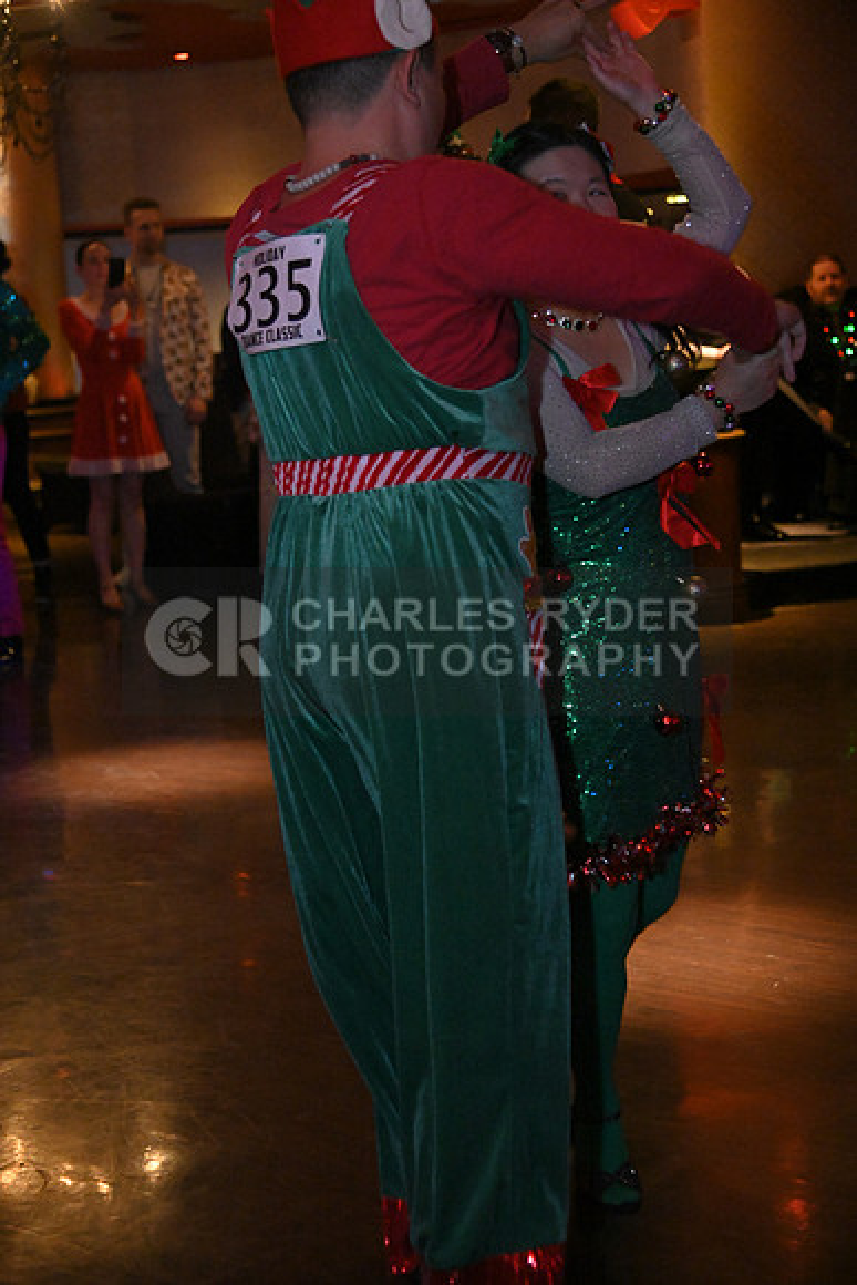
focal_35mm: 58
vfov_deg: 34.5
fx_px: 2070
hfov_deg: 23.4
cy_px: 642
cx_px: 428
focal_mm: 58
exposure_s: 1/160
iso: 6400
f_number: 4
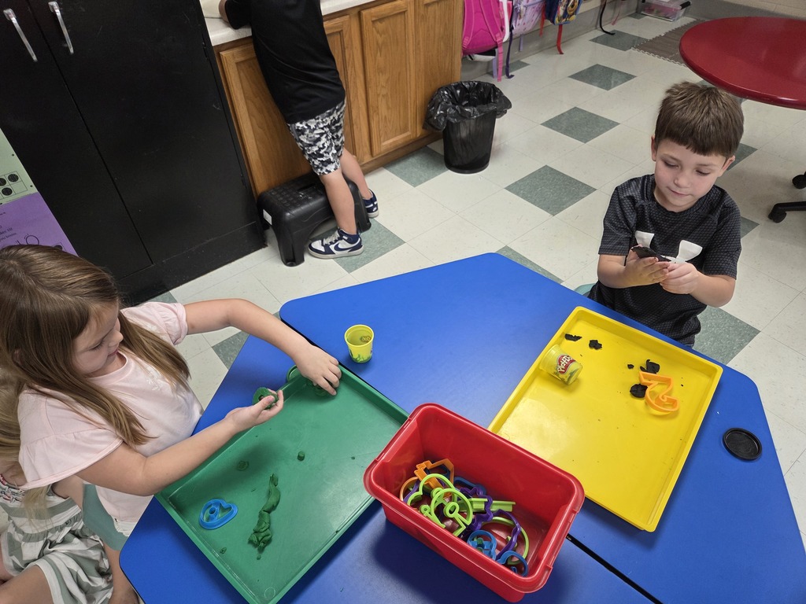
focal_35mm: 23
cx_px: 403
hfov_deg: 73.9
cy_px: 302
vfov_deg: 58.9
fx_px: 536
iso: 125
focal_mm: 5.4
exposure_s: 1/60
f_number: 1.8
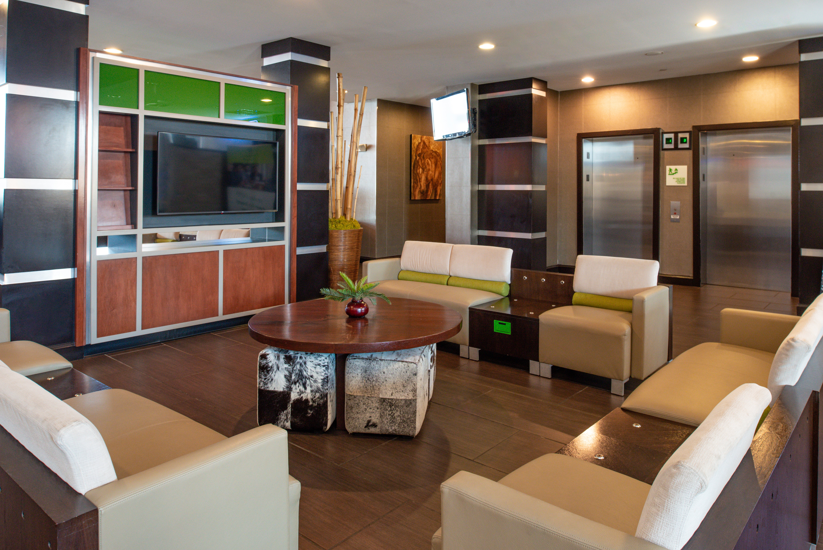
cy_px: 275
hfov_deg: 73.7
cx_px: 412
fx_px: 549
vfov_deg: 53.2
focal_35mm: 24
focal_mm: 24
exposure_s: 1/5
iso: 640
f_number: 9.5
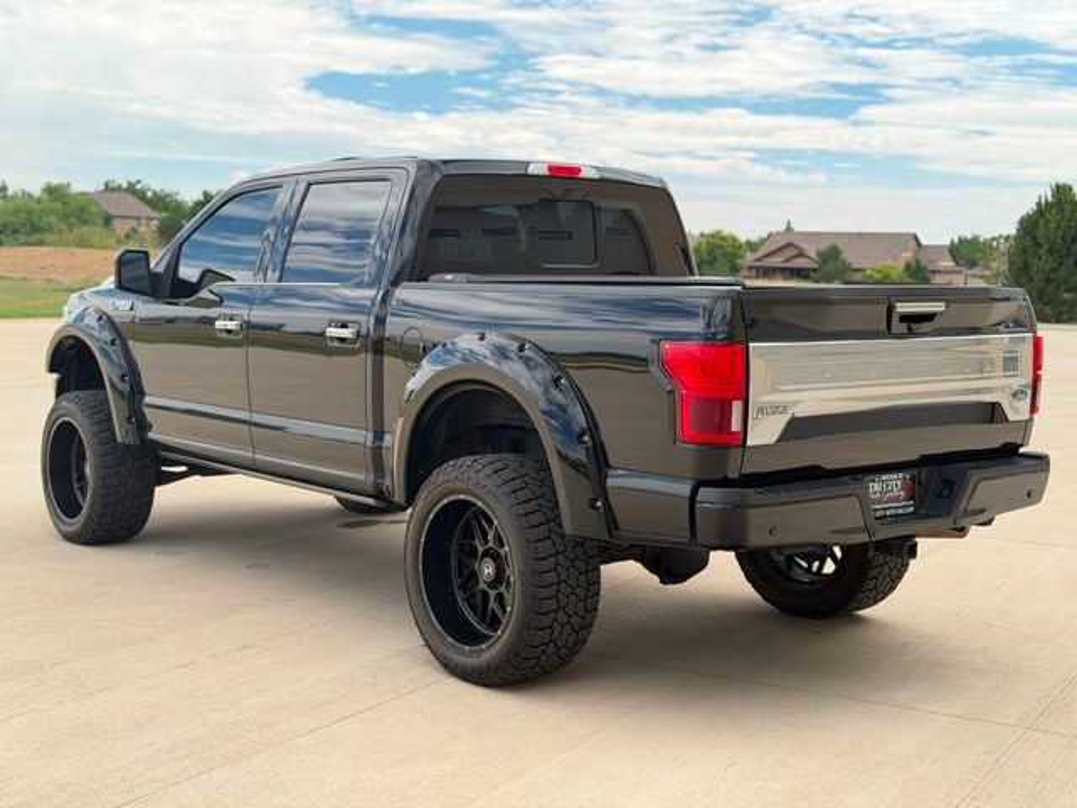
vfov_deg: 30.3
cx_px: 538
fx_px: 1493
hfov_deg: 39.7
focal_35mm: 48
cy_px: 404
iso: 100
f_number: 1.78
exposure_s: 1/706
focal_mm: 6.76
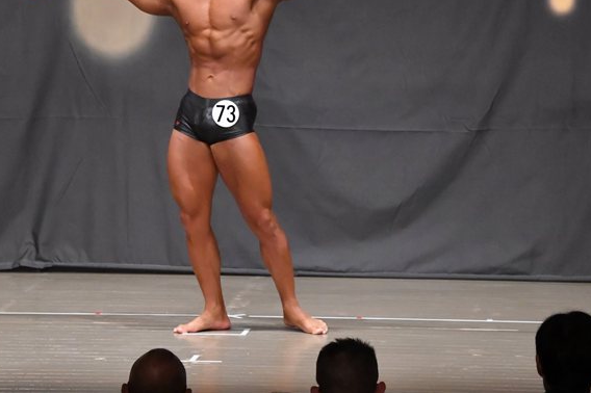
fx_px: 4856
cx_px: 255
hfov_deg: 7.0
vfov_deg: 4.6
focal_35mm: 296
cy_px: 126
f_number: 5.6
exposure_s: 1/400
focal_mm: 145
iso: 8000
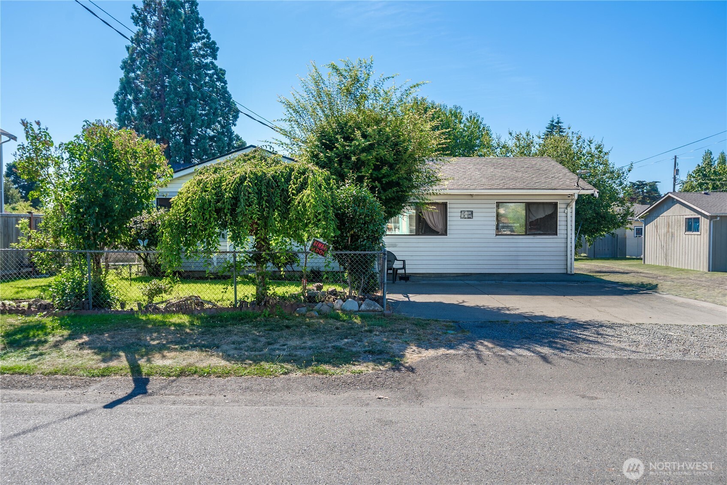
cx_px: 364
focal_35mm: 24
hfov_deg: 73.7
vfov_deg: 53.2
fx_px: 485
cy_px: 242
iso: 80
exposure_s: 1/125
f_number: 7.1
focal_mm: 24
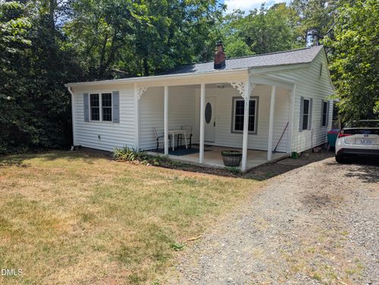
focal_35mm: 24
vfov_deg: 56.9
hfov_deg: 71.5
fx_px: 263
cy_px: 142
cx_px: 190
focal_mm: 6.81
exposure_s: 1/1451
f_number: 1.85
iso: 43
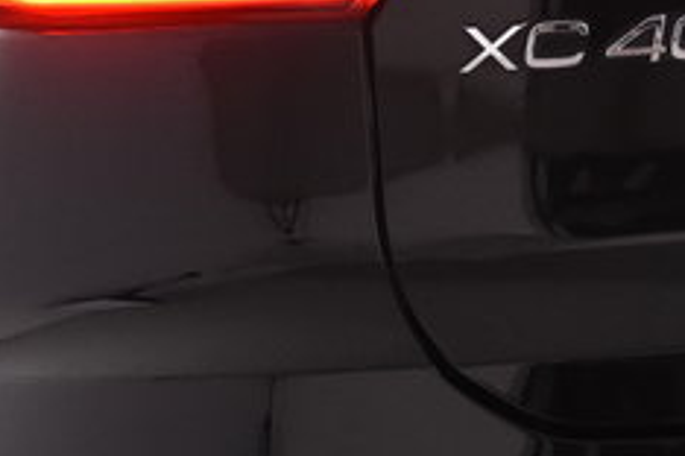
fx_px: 4376
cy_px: 183
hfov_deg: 8.8
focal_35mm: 230
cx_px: 928
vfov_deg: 6.0
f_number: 4
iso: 1600
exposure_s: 1/60
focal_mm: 28
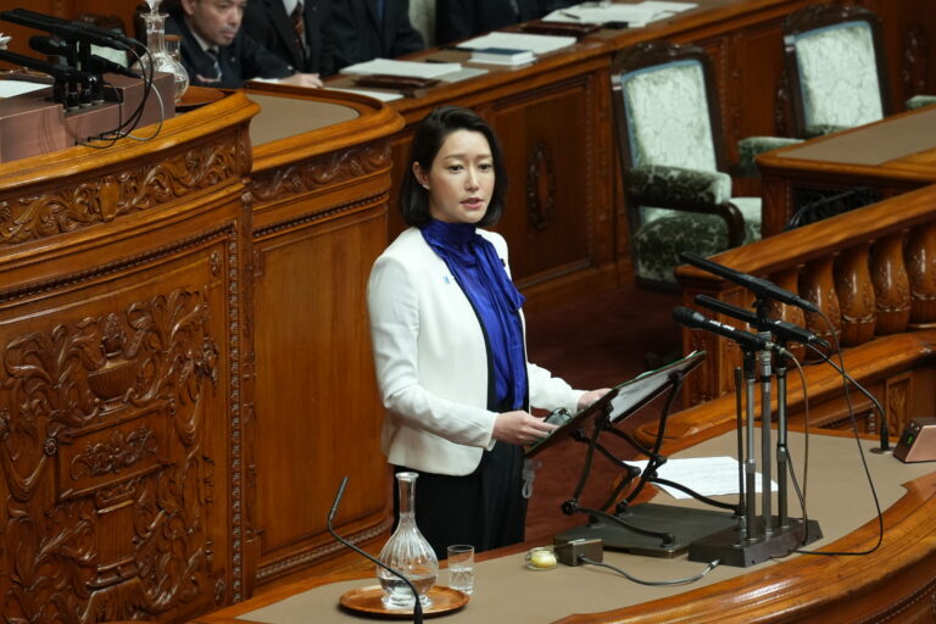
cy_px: 312
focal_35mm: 300
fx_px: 7799
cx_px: 468
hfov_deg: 6.9
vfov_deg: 4.6
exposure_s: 1/125
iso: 4000
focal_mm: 200
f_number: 5.6
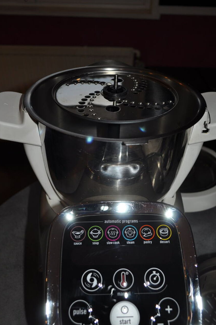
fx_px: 289
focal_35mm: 32
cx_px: 105
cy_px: 174
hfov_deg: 41.0
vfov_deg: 58.7
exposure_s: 1/60
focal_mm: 18
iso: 200
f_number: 3.5
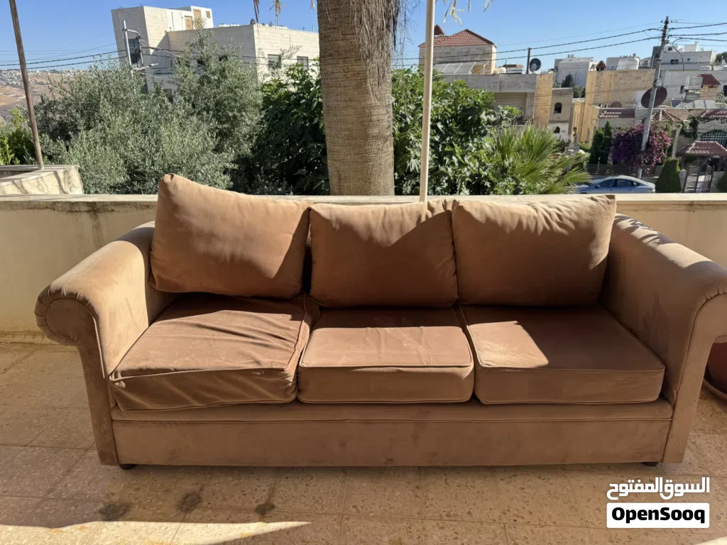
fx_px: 504
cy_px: 272
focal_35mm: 24
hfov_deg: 71.6
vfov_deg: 56.8
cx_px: 364
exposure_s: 1/2174
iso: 80
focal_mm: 6.76
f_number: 1.78
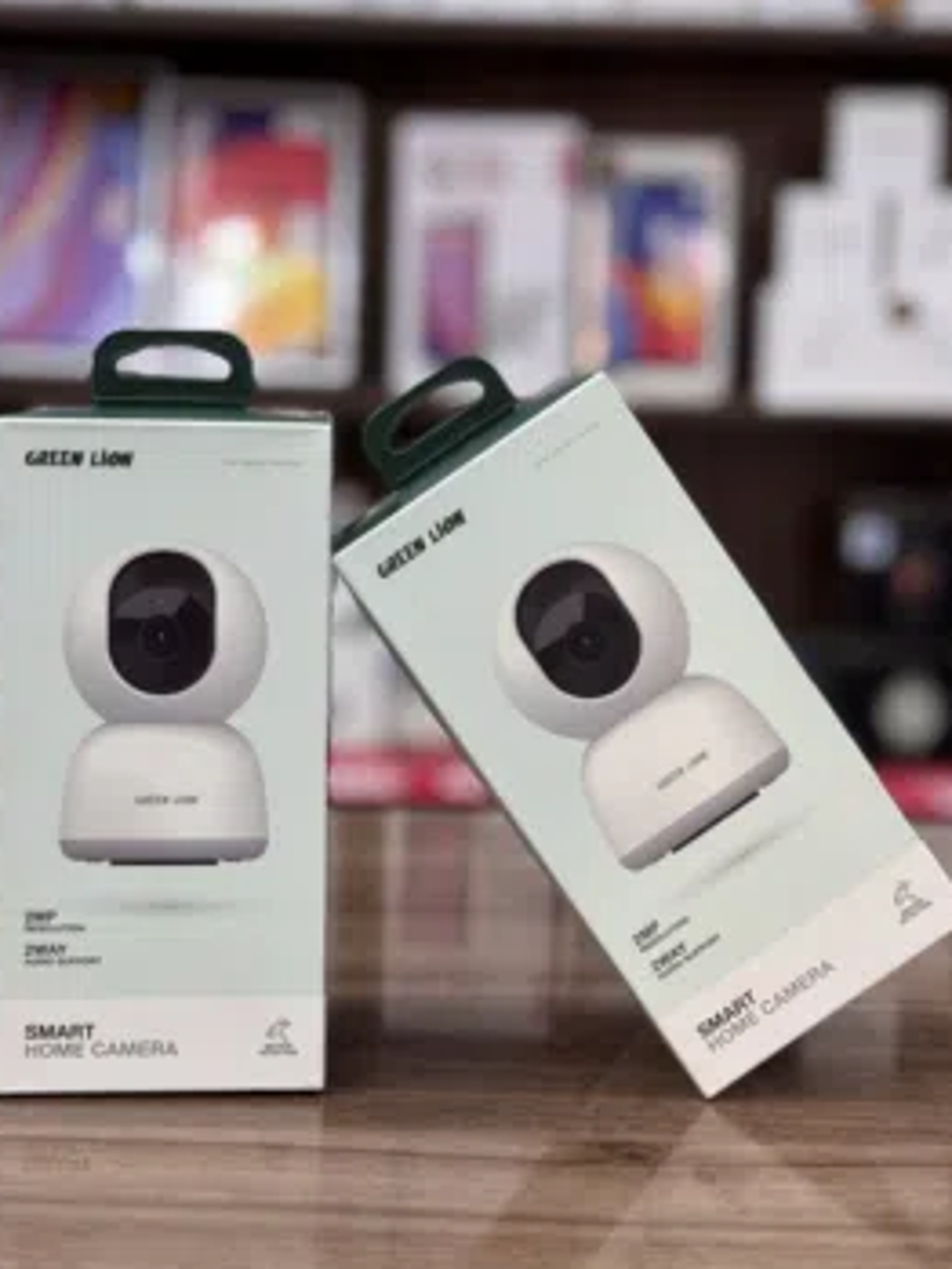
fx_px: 2016
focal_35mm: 55
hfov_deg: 26.6
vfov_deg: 34.9
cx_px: 461
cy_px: 564
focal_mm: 6.76
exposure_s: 1/100
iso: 64
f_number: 1.78
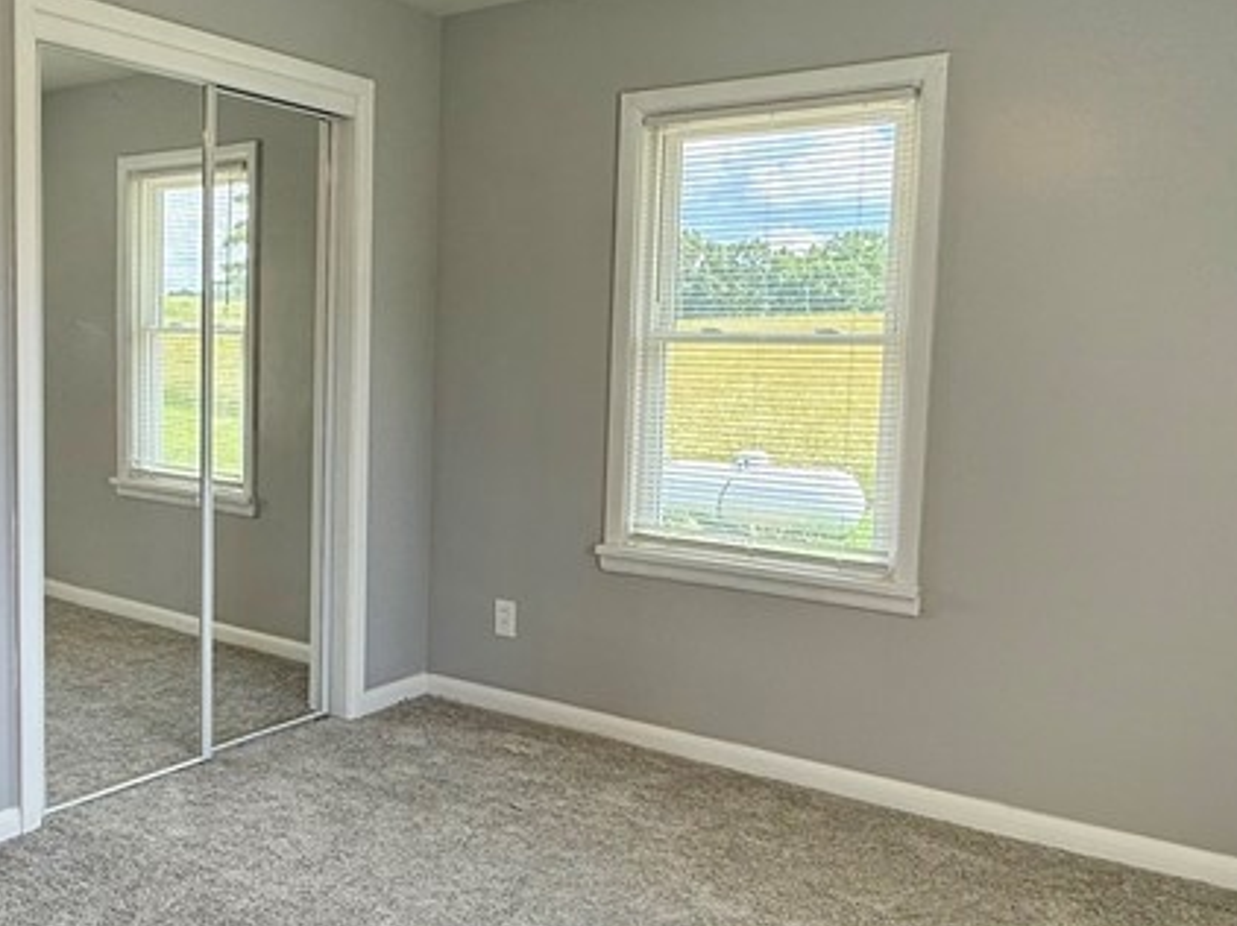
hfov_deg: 52.7
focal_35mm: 34
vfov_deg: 41.8
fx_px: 1214
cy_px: 454
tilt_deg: -4.0
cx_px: 390
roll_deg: -1.1
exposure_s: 1/217
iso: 64
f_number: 2.2
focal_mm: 2.22
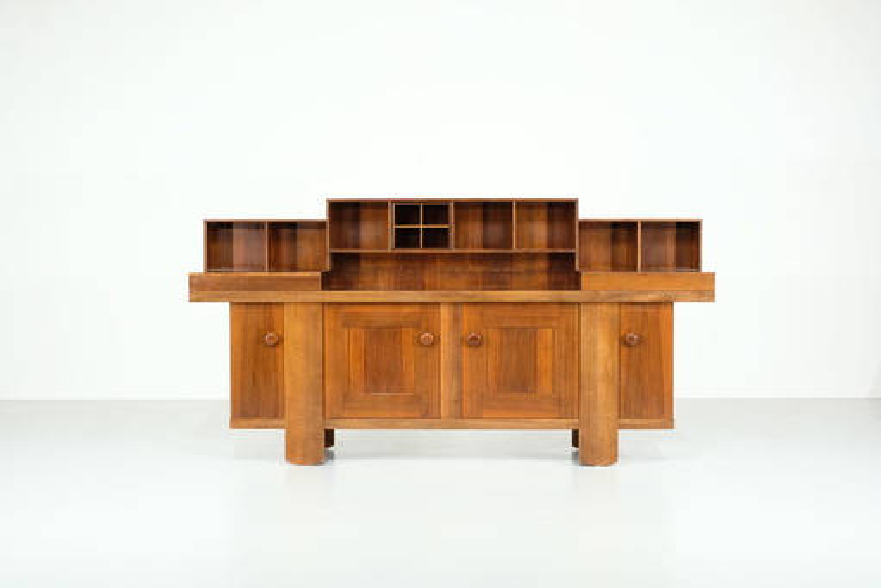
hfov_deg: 37.5
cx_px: 440
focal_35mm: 53
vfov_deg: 25.5
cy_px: 294
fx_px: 1297
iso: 800
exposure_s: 1/34
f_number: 5.6
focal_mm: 35
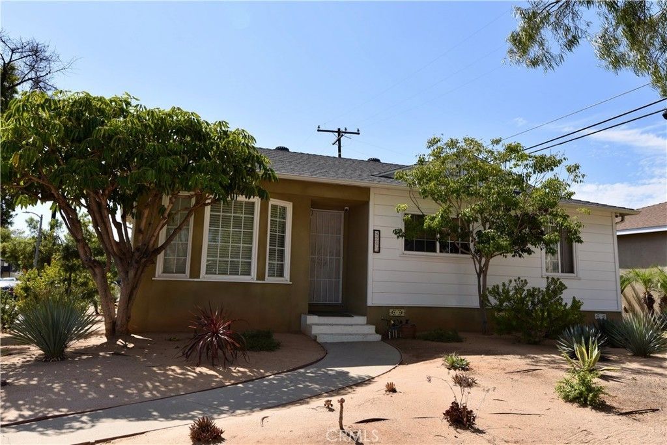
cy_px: 222
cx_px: 334
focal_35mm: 26
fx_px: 482
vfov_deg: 49.6
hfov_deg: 69.4
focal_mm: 26
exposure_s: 1/200
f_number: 8
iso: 100
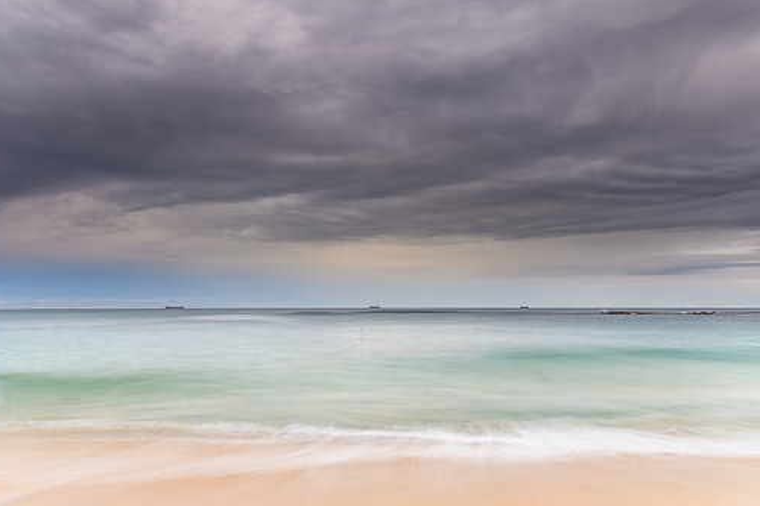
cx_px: 375
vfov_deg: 46.4
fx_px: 591
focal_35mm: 28
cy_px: 241
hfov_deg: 65.5
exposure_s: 4
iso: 50
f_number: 8
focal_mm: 16
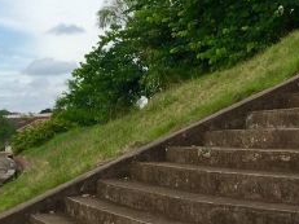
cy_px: 108
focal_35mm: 88
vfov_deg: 16.8
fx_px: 760
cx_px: -19
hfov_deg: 21.3
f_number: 2.2
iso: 32
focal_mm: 4.15
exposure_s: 1/2825
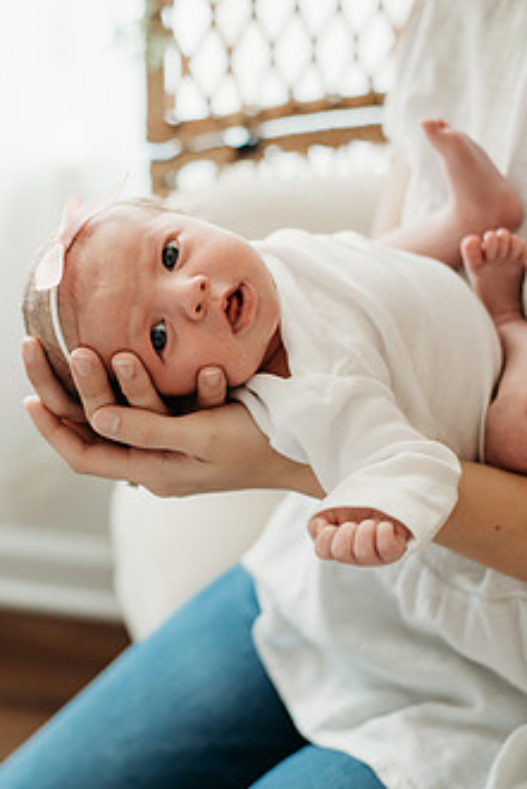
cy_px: 393
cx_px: 215
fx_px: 1491
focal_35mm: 68
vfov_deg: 29.6
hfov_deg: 20.0
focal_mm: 50
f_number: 2.5
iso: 640
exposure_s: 1/200
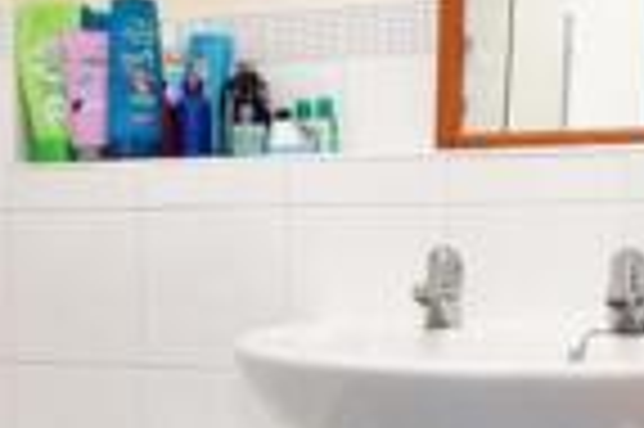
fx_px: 1233
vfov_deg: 19.7
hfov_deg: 29.3
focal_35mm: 69
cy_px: 246
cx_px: 306
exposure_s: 1/3
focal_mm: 10
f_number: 8
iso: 200
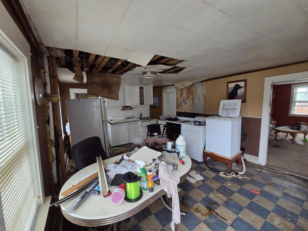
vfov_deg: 89.9
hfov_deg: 106.2
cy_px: 116
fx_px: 116
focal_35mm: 13
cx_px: 154
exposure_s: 1/60
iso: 250
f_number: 2.2
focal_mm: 2.2
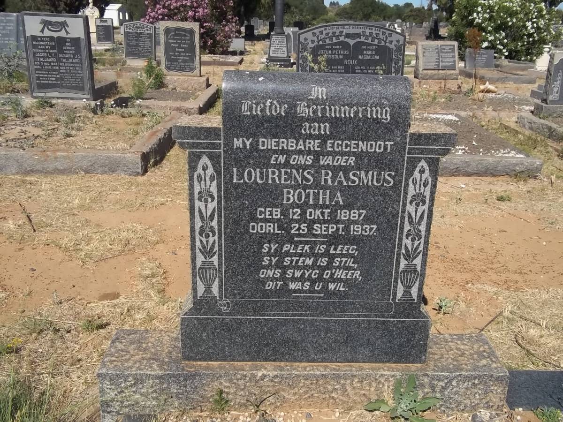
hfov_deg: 56.8
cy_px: 211
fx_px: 520
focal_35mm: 32
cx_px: 282
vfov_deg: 44.2
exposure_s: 1/640
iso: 80
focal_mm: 5.7
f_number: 5.5
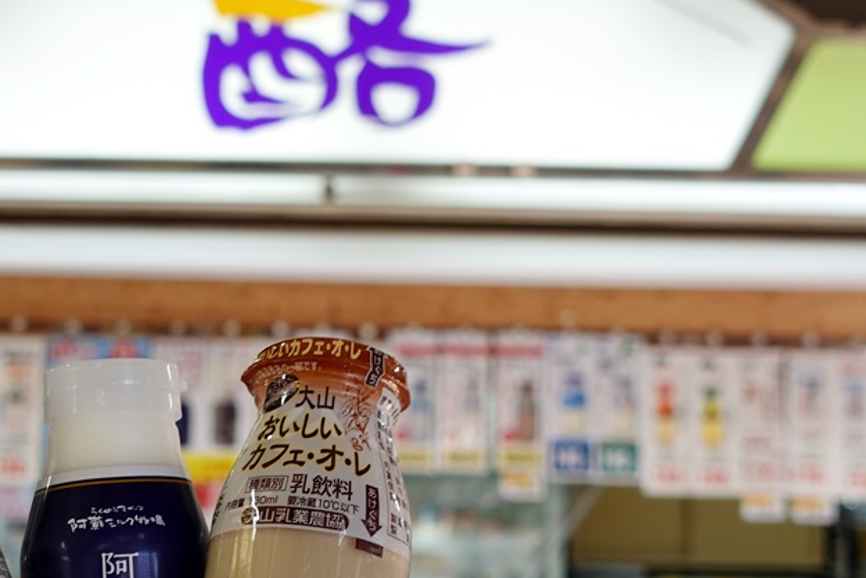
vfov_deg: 19.2
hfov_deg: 28.4
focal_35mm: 71
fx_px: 1708
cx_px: 396
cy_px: 366
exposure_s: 1/60
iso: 125
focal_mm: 14.12
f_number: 2.8
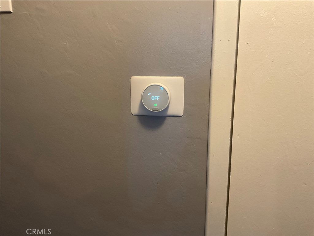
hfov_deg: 61.7
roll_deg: +0.6
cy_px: 118
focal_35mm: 29
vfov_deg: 48.2
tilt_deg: -10.9
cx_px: 157
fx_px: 263
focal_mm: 3
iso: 125
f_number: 1.8
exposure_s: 1/60
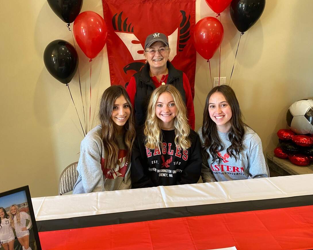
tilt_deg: -16.8
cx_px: 145
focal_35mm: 28
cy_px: 129
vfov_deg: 51.5
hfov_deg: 62.1
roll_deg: +1.7
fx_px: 259
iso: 200
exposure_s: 1/60
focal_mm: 4.25
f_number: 1.8
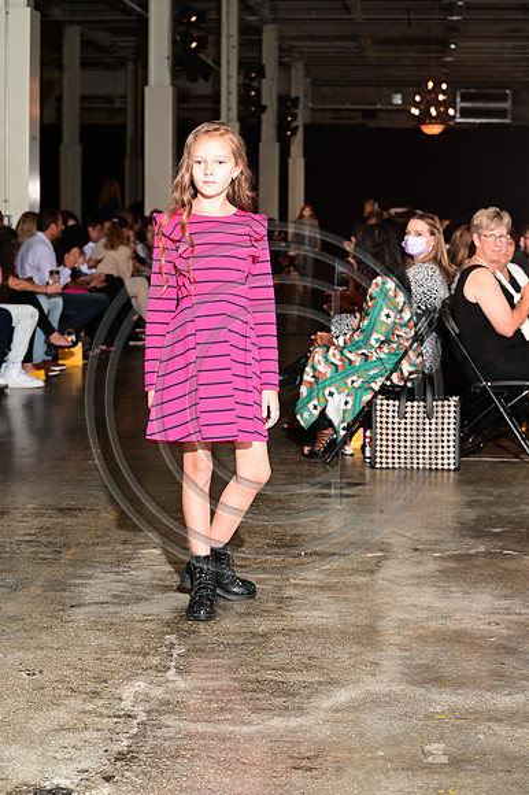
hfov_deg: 19.4
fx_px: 1545
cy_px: 398
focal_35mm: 70
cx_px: 264
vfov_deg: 28.9
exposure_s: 1/125
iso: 1000
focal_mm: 70
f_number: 6.3
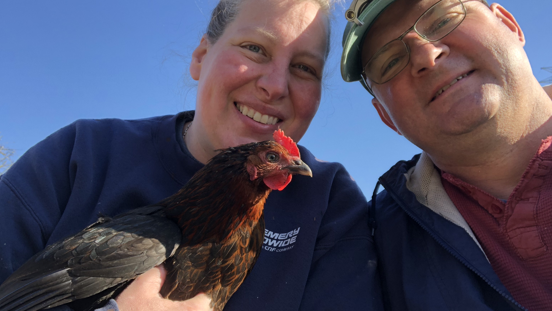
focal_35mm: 35
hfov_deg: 56.6
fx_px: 512
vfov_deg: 33.7
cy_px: 156
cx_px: 275
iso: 20
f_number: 2.2
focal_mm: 2.87
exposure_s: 1/281
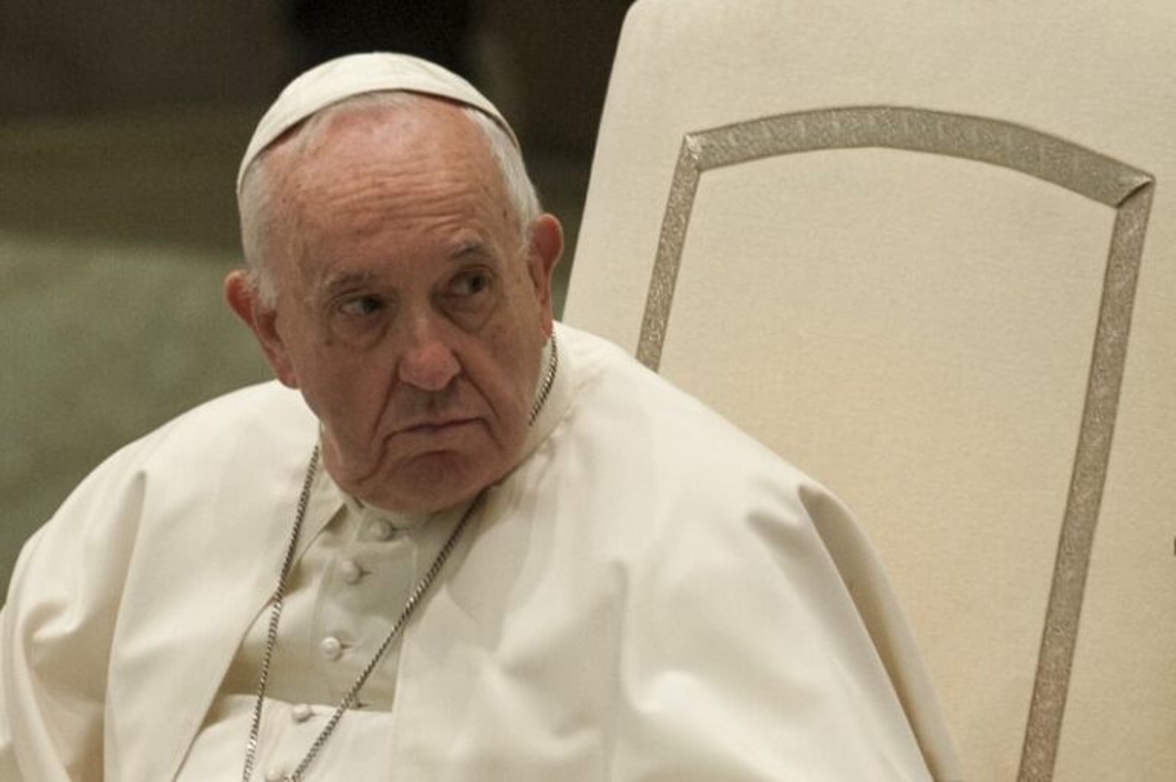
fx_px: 16322
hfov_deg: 4.1
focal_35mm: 500
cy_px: 391
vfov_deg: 2.7
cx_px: 588
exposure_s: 1/160
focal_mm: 500
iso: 1600
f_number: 5.6
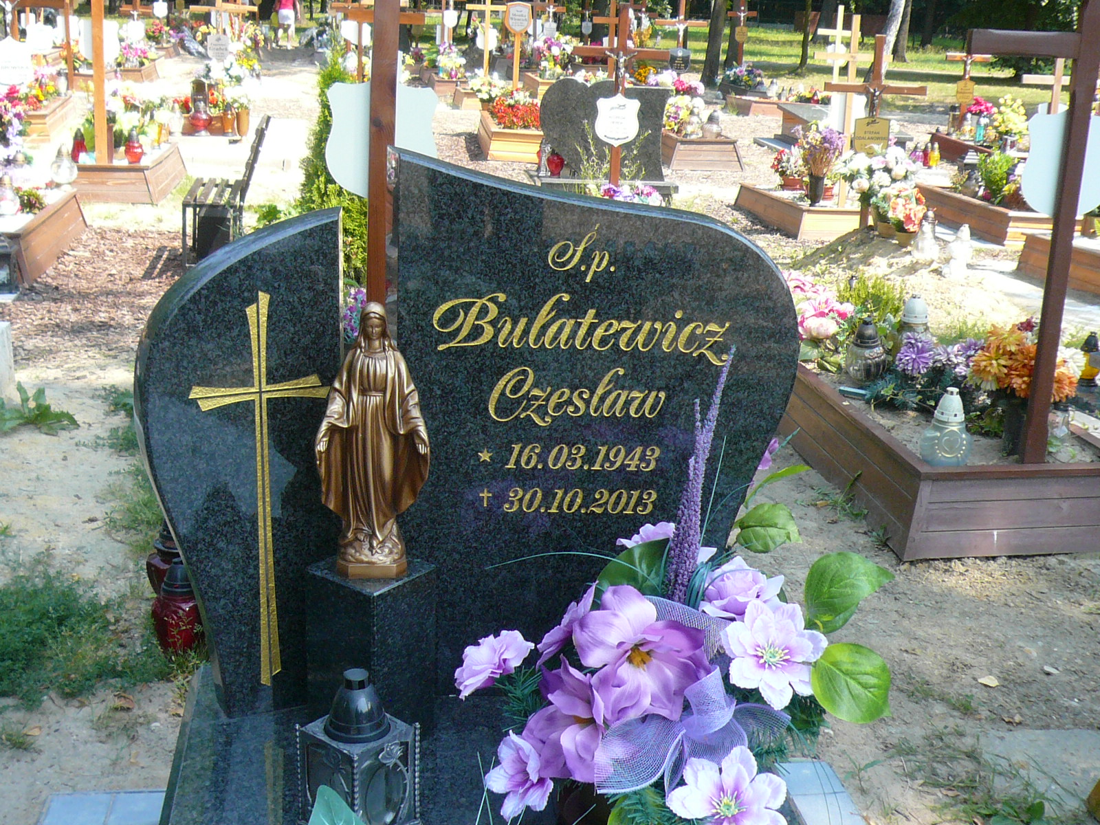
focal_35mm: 44
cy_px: 412
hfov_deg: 42.9
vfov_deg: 32.9
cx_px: 550
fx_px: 1398
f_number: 2.8
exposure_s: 1/400
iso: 100
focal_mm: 4.7
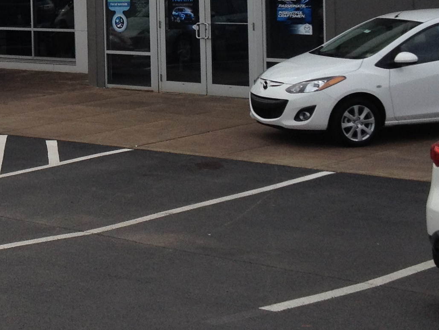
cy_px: 16
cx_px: -48
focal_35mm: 111
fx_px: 1408
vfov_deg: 13.2
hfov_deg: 17.1
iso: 64
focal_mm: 4.28
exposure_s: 1/1972
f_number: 2.4
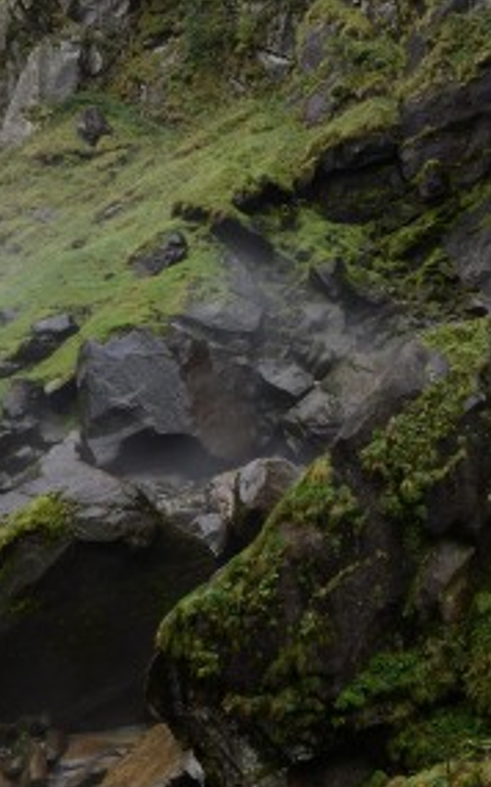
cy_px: 276
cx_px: 428
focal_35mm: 56
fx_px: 1200
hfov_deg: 22.6
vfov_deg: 36.0
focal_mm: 29
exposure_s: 1/2
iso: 50
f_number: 22
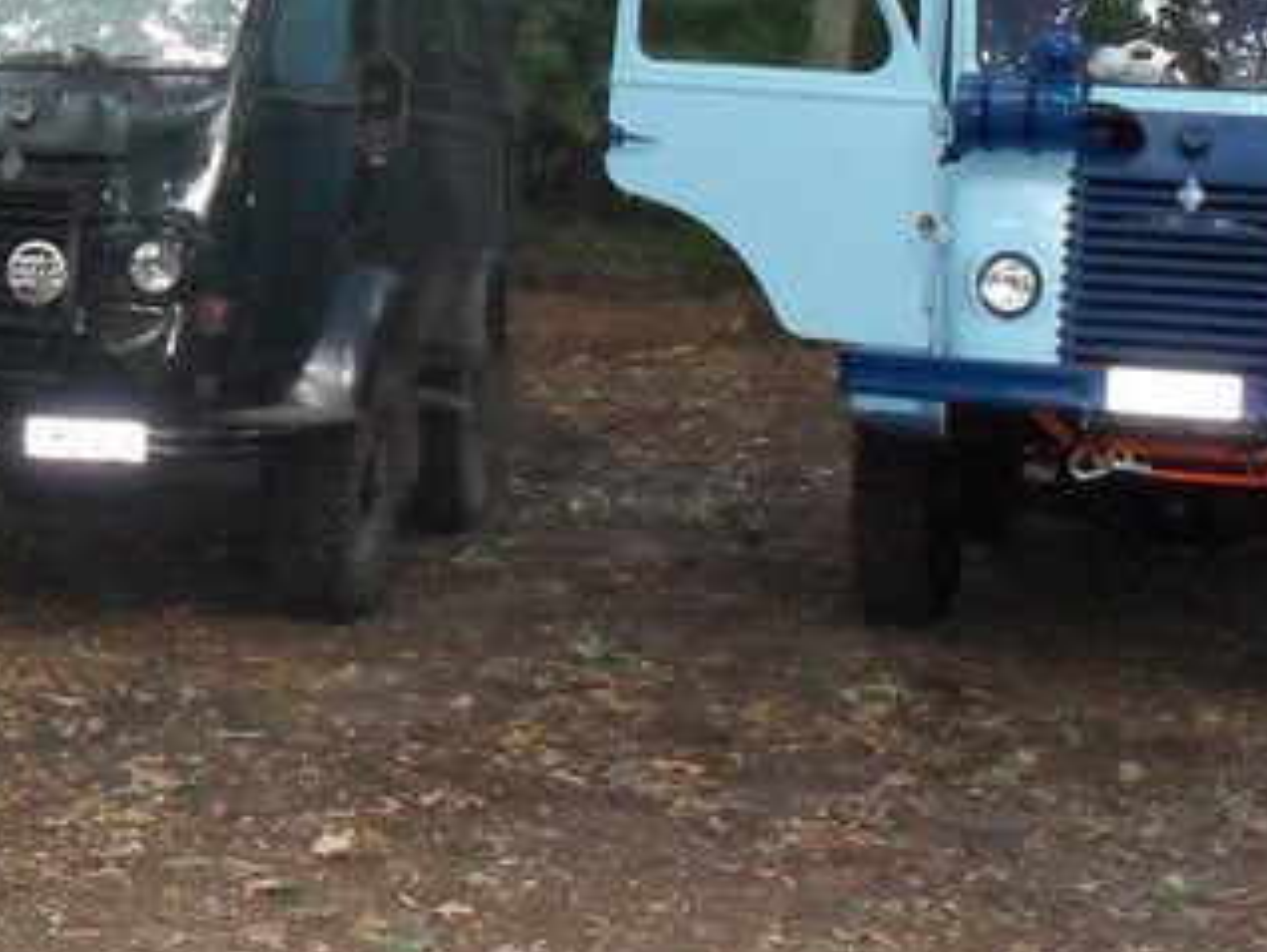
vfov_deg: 19.1
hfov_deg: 25.2
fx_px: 2820
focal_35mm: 77
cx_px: 410
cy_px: 269
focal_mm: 6.3
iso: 400
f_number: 3.2
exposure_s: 1/45
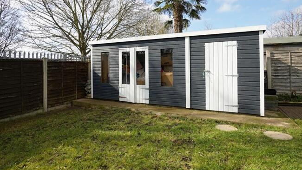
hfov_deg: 89.6
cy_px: 77
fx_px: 152
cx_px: 152
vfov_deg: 58.3
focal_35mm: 19
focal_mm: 12
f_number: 5.6
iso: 400
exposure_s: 1/1250
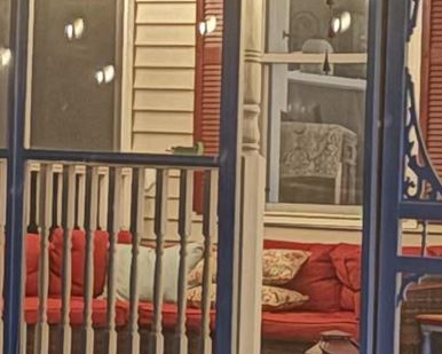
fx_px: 2643
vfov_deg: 7.6
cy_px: 459
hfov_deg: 9.3
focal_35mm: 202
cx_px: 669
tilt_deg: -3.8
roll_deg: -2.4
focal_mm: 5.96
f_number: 1.6
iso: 800
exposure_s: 1/5
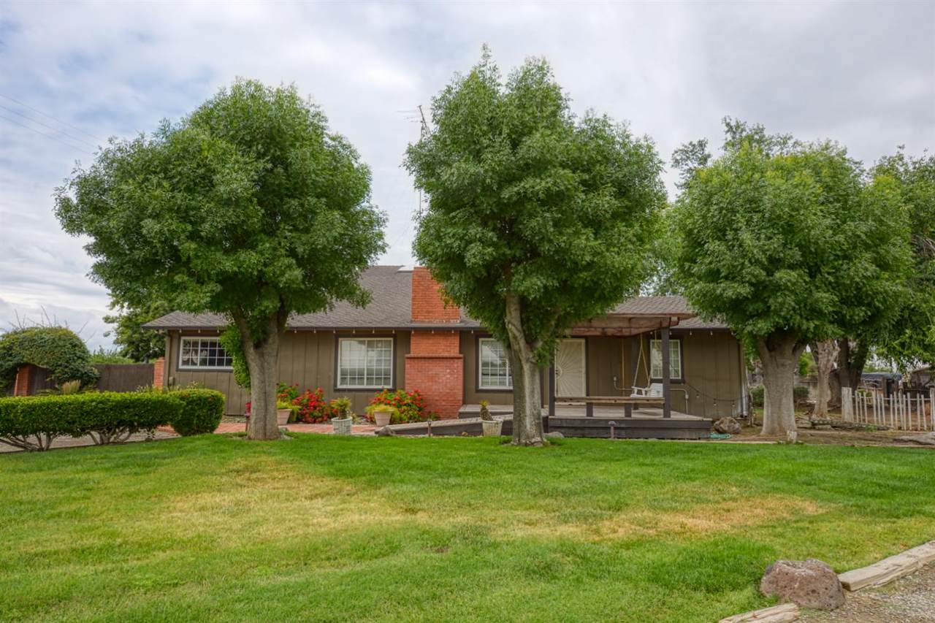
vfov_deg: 53.1
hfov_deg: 73.8
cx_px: 468
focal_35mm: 24
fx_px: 623
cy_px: 312
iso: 400
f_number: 10
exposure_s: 1/250
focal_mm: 24
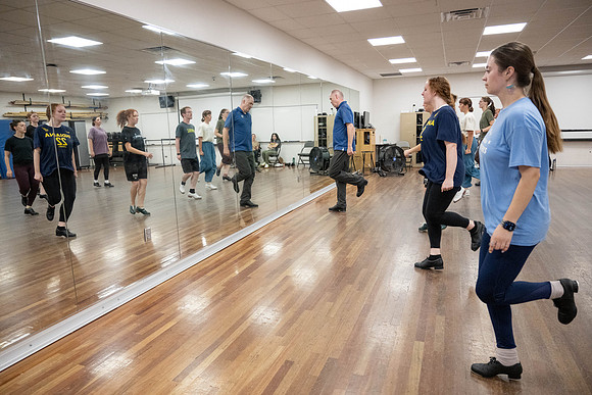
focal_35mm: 25
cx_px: 301
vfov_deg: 51.9
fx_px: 406
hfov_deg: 72.2
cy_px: 198
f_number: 4
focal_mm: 24
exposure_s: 1/640
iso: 3200
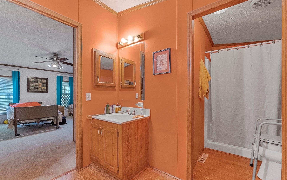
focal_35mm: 15
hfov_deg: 101.4
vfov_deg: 74.7
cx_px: 149
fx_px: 117
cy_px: 96
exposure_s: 1/25
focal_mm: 14
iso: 6400
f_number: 9
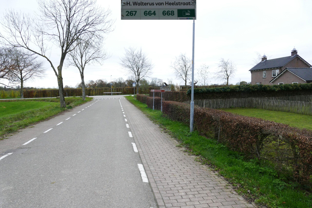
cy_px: 104
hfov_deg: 71.5
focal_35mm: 25
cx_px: 156
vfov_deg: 51.3
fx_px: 217
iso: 400
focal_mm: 9.12
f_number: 8
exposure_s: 1/60
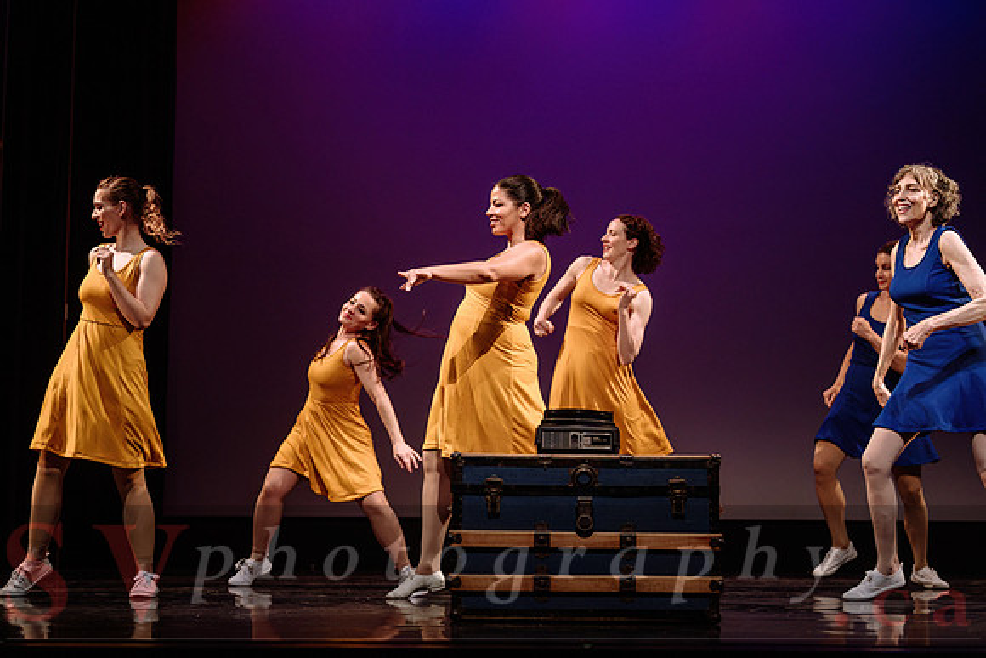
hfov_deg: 28.8
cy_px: 329
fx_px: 1918
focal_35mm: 70
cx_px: 493
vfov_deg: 19.5
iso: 1000
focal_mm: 70
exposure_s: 1/320
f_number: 2.8
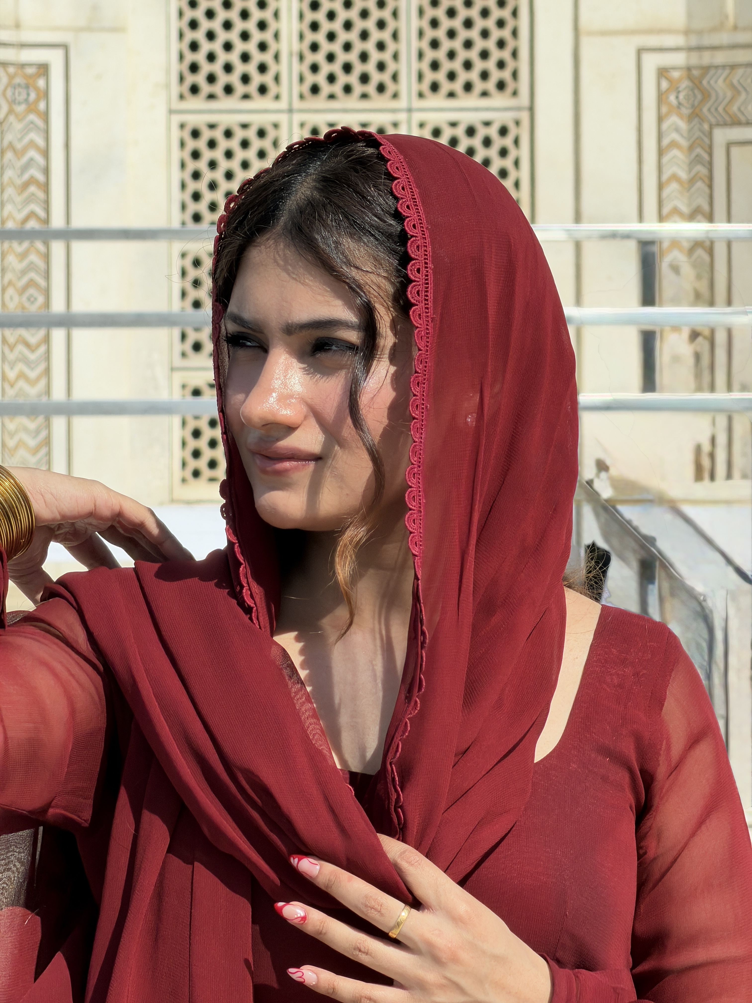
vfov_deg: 9.9
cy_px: 502
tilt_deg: -1.1
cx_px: 376
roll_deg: +0.4
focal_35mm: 200
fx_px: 5793
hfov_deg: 7.4
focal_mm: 16.89
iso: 25
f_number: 2.8
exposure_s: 1/639
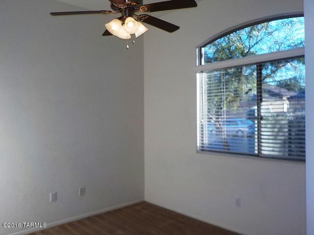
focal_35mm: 30
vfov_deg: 46.8
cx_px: 157
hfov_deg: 60.0
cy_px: 118
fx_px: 272
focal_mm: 4.1
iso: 125
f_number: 3.3
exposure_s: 1/250
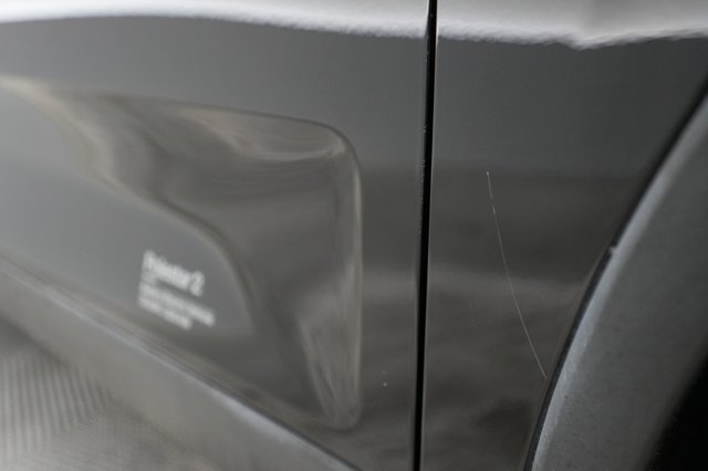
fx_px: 550
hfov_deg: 65.5
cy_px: 236
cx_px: 354
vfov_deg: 46.4
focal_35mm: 28
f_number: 2.8
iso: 2500
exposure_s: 1/100
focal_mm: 28
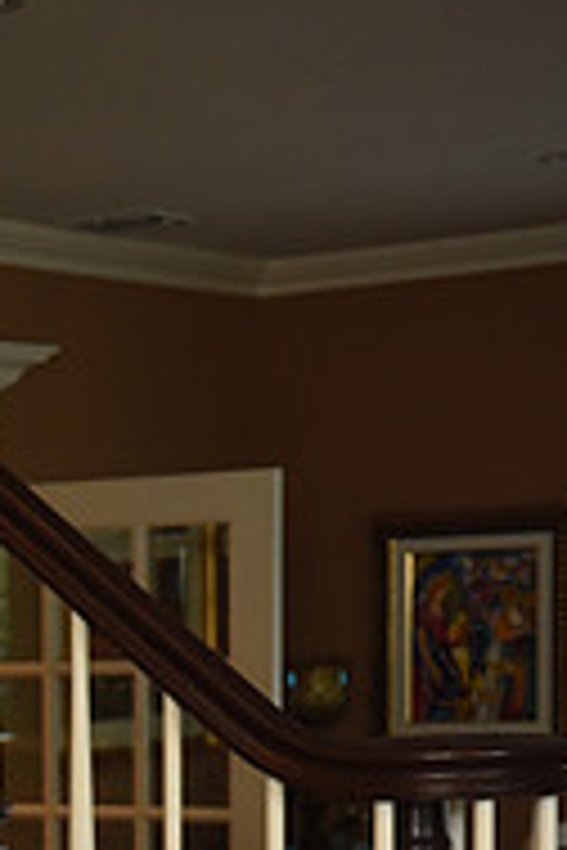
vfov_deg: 14.9
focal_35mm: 135
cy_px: 852
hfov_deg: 9.4
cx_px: -621
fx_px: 3189
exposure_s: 1/60
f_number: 5.6
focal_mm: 44
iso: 2500
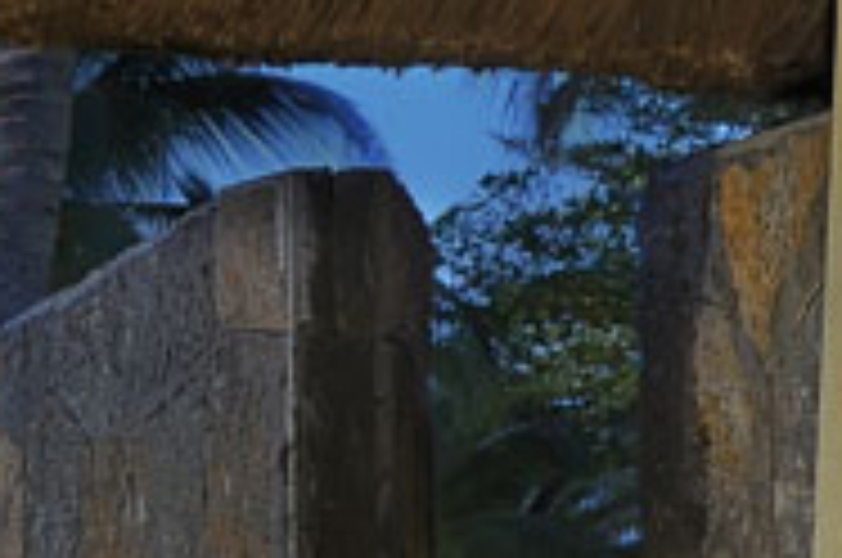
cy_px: 738
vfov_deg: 8.5
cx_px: -889
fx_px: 3712
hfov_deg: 11.5
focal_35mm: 159
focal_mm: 29
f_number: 8
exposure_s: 30
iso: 200
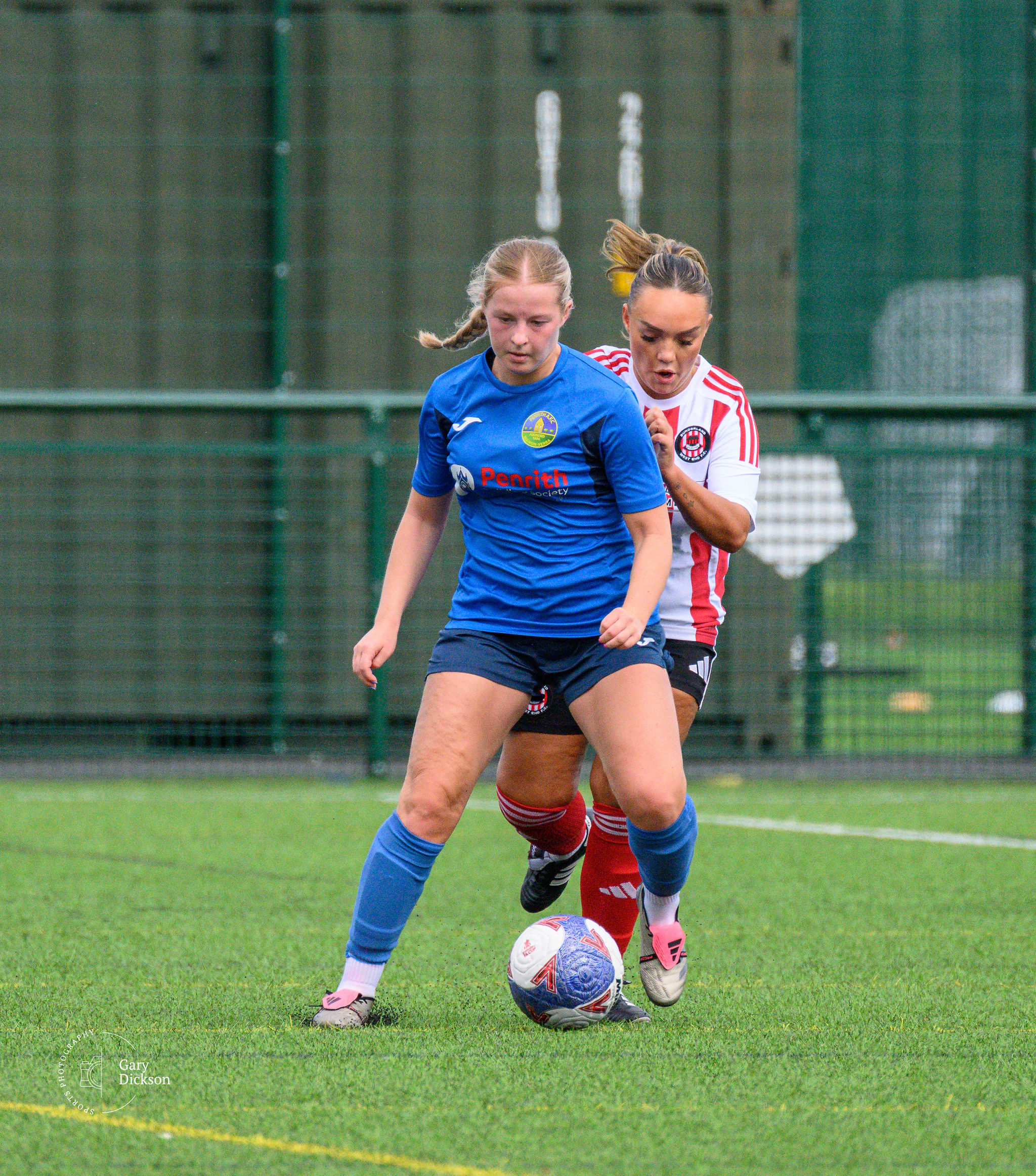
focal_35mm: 860
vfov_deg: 2.2
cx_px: 515
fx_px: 31135
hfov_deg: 1.9
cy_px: 414
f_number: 5.6
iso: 2500
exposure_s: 1/4000
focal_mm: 400
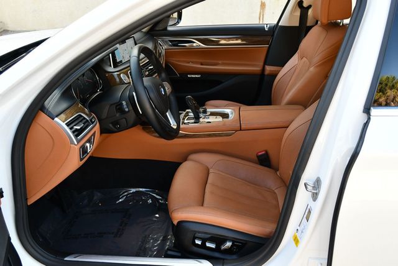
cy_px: 133
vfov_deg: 36.9
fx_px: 398
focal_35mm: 36
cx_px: 199
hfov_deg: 53.1
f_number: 4
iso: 400
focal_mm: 18
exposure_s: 1/250
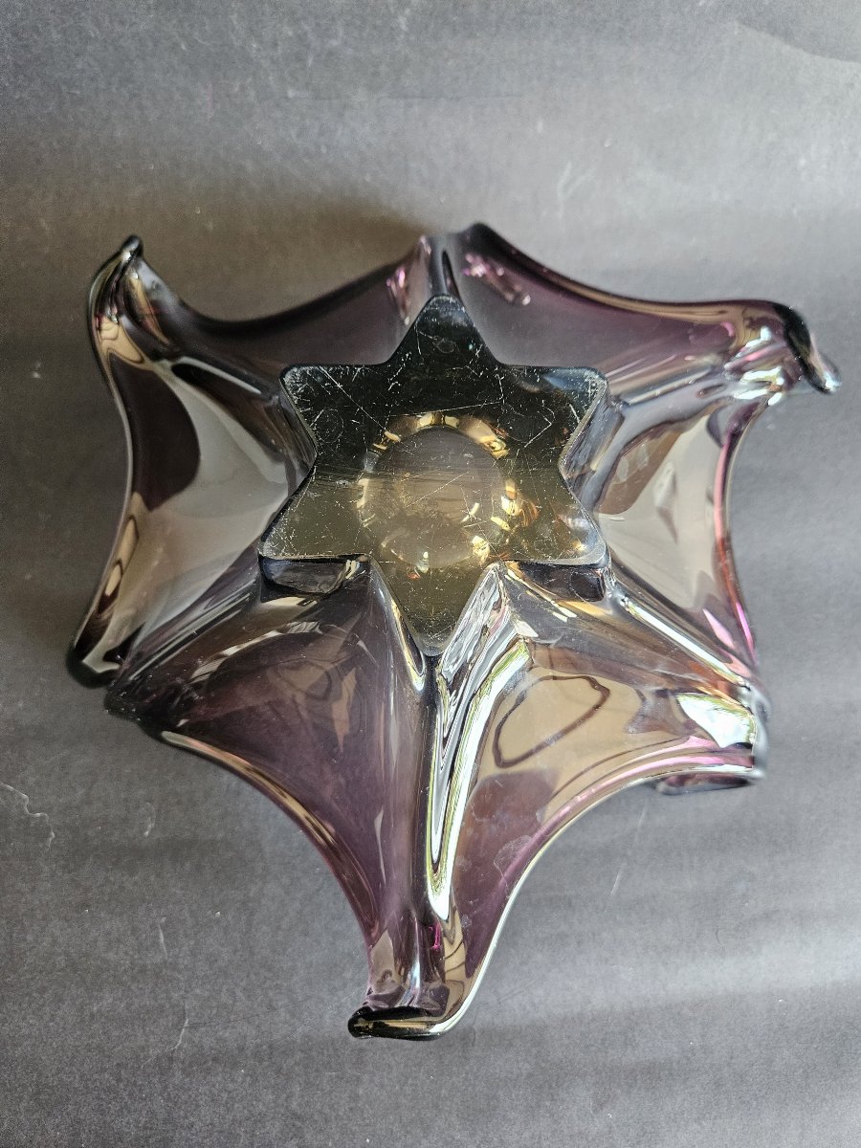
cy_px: 574
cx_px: 430
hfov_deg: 58.9
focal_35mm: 23
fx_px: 763
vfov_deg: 73.9
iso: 640
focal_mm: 5.4
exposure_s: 1/100
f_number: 1.8
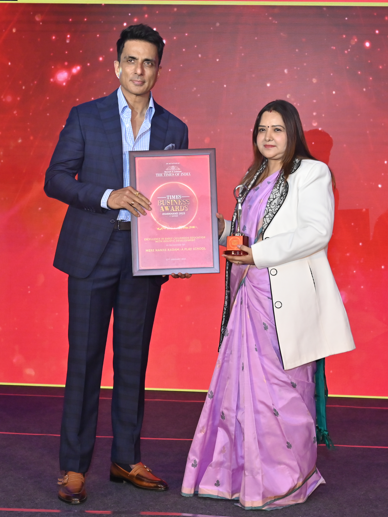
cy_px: 266
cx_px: 230
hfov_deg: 23.3
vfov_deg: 30.7
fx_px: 941
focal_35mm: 63
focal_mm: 38
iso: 2000
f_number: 5.6
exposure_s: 1/200
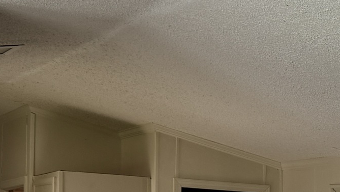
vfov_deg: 9.8
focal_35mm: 120
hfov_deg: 16.5
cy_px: 291
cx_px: 483
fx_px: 1082
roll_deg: -1.7
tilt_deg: -0.8
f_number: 1.78
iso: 80
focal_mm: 6.76
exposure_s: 1/121
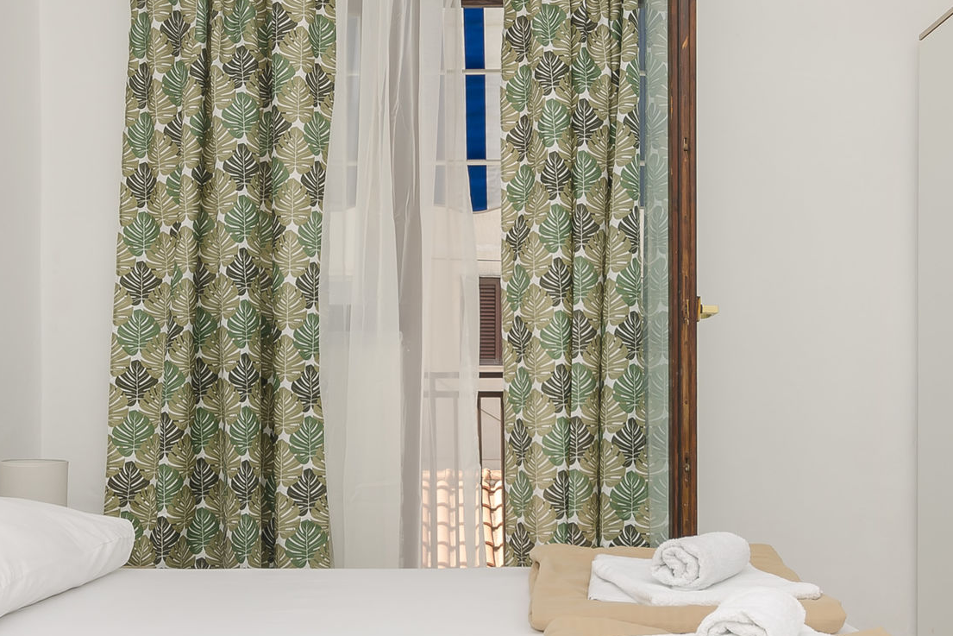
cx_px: 466
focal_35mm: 38
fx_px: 1006
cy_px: 342
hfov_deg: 50.7
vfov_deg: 35.0
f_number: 7.1
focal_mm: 10
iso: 100
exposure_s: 1/100
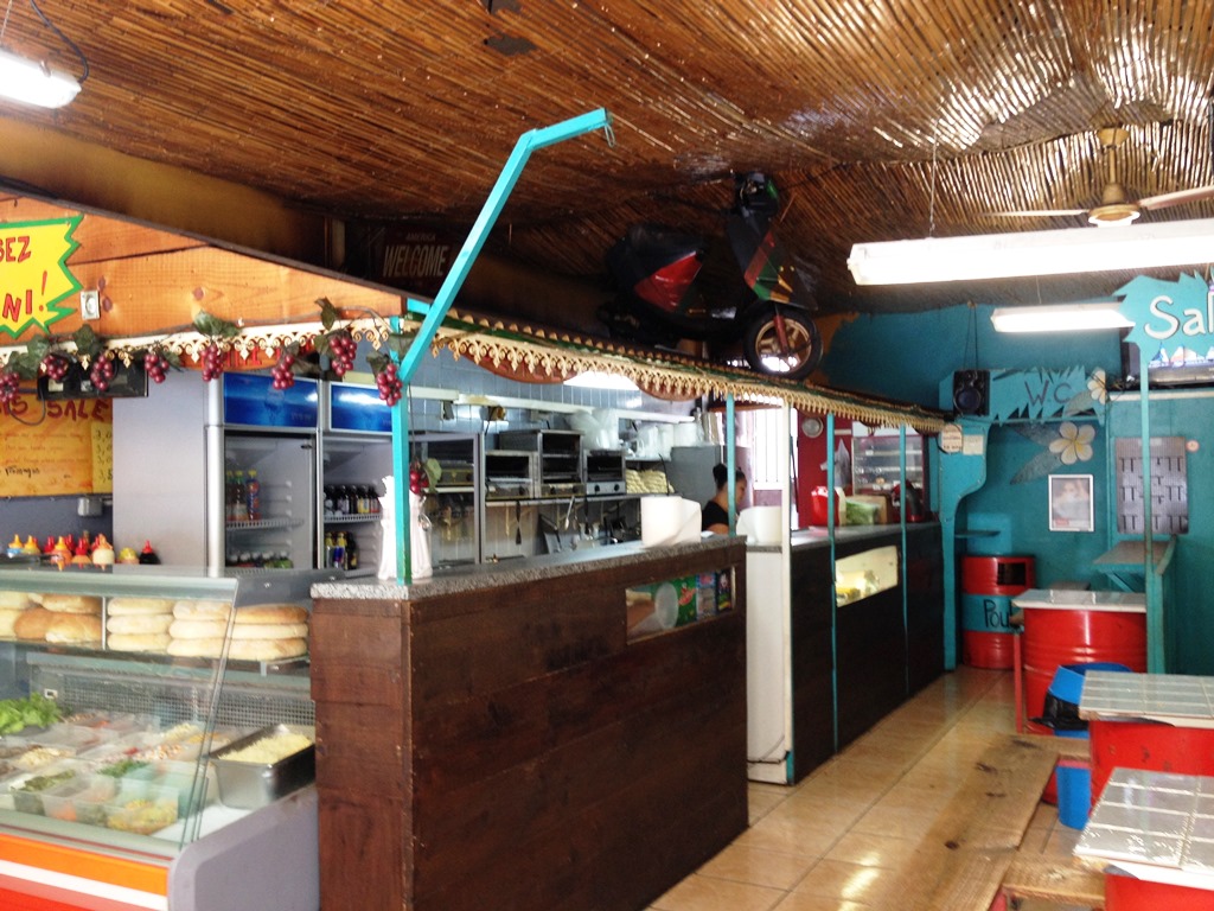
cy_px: 456
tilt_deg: -2.5
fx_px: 1227
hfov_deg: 52.6
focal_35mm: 35
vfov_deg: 40.7
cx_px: 607
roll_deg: -0.2
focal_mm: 4.28
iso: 80
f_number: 2.4
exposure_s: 1/20
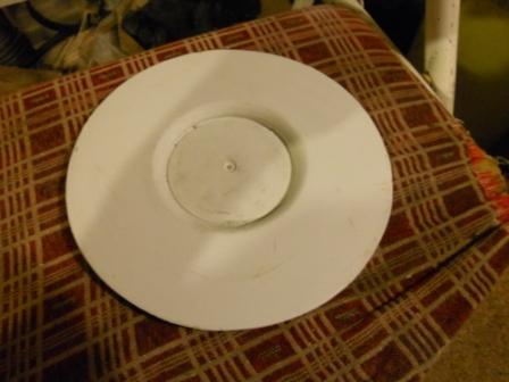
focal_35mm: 32
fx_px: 471
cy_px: 191
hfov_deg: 56.8
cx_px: 254
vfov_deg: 44.2
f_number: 3.5
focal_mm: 5.8
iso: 400
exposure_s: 1/4
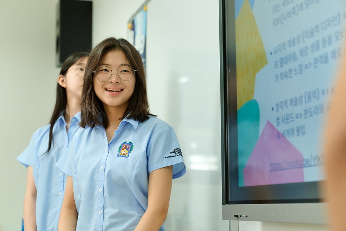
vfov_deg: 19.4
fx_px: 673
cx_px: 173
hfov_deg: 28.9
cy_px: 116
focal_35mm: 70
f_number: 2.8
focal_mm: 70
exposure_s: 1/200
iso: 800
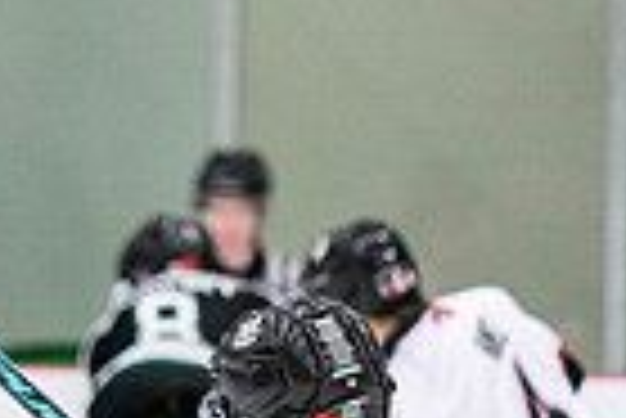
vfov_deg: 2.0
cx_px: 572
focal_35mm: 688
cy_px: 691
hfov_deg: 3.0
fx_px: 11976
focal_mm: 116
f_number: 3.2
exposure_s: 1/640
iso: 3200
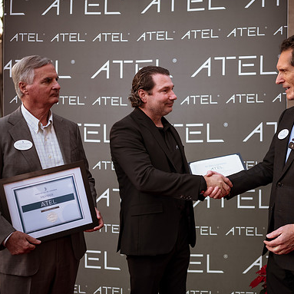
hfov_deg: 37.5
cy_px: 147
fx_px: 432
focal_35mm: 45
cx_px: 170
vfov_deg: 37.6
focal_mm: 35
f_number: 1.8
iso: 200
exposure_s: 1/400
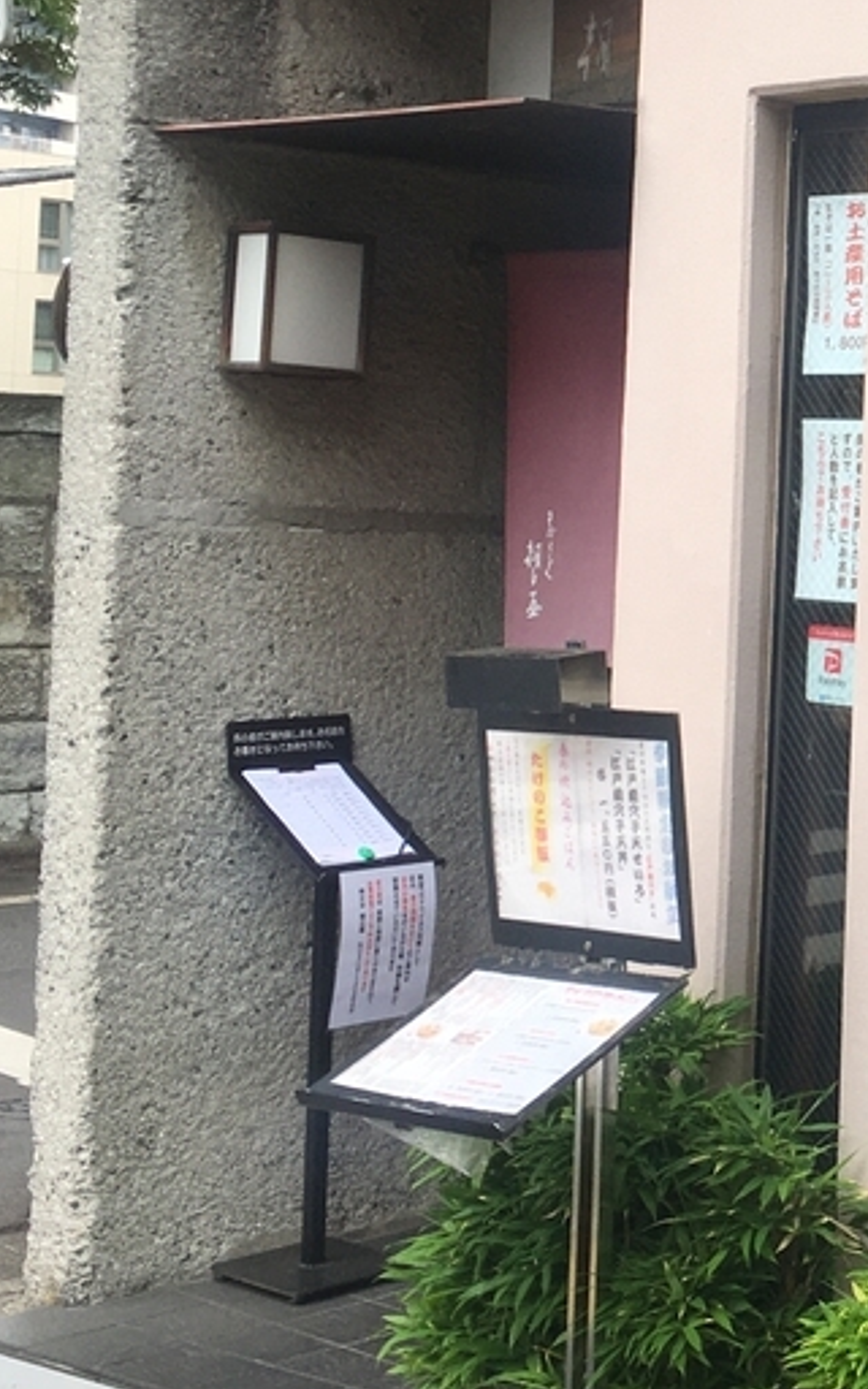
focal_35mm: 72
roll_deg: -2.3
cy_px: 412
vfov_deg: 28.3
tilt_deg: +0.6
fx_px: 2725
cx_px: 1183
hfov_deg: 16.9
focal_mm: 4.15
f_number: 2.2
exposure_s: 1/403
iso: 25
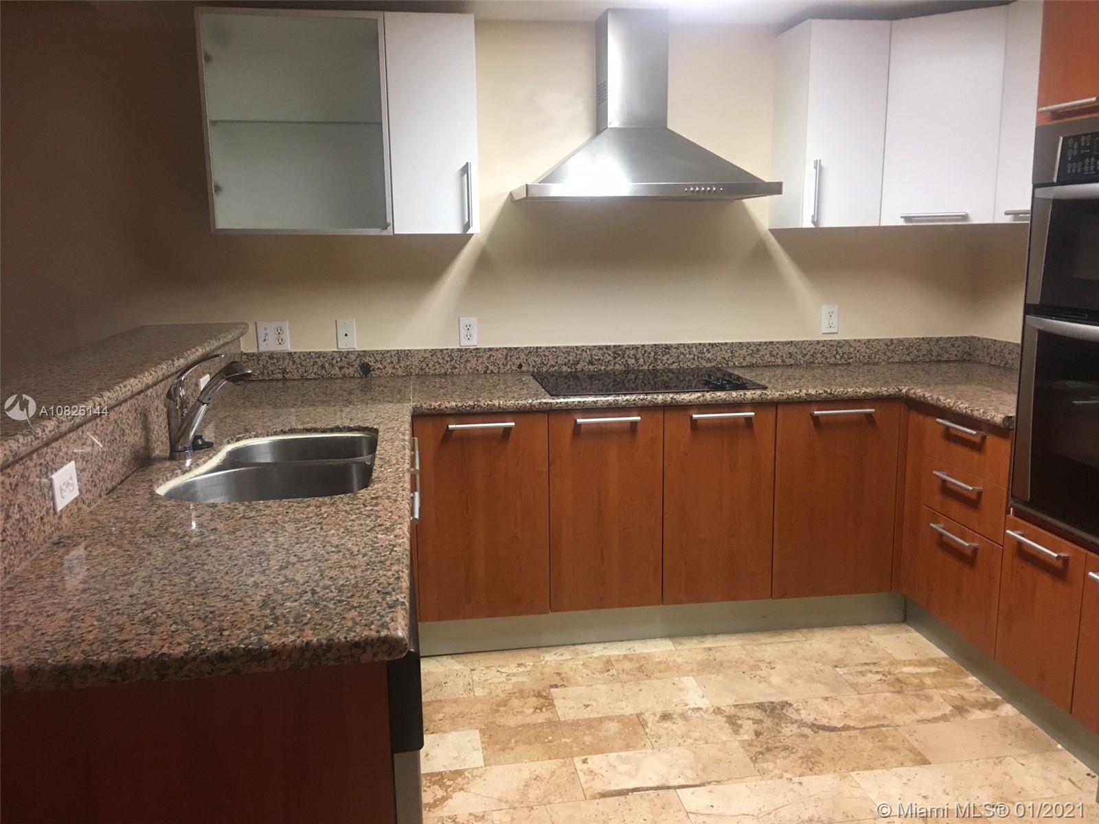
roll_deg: +1.2
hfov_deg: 61.7
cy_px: 412
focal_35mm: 29
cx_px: 550
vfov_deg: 48.2
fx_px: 921
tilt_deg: -9.9
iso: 100
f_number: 2.2
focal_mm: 4.15
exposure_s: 1/15
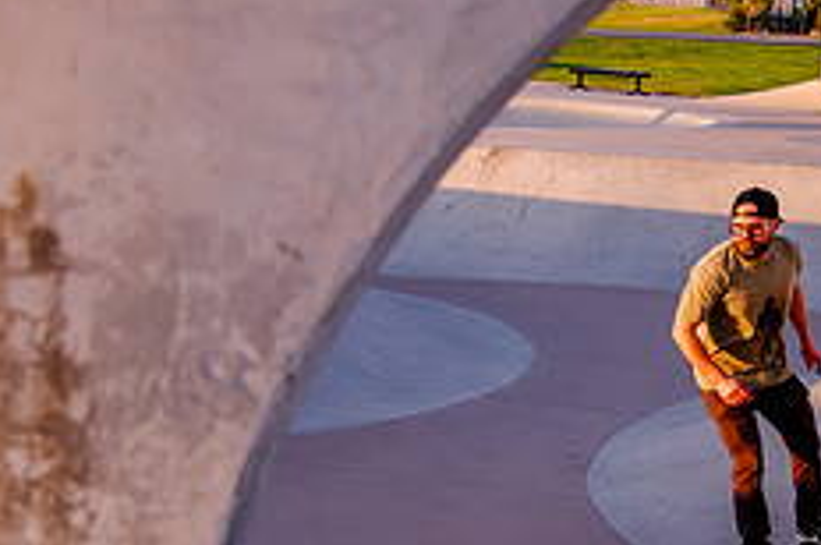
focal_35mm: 80
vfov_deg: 16.9
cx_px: 595
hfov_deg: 25.2
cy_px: 411
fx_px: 1822
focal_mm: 32
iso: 1600
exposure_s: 1/2000
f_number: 4
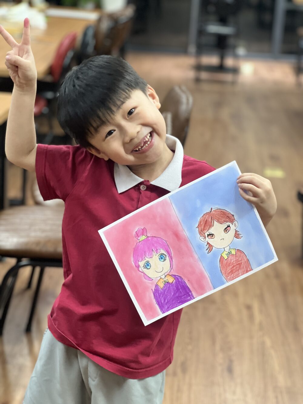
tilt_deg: -16.5
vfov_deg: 25.3
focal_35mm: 77
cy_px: 202
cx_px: 152
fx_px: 899
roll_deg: -3.7
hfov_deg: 19.1
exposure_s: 1/33
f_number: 2.8
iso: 160
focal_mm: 9
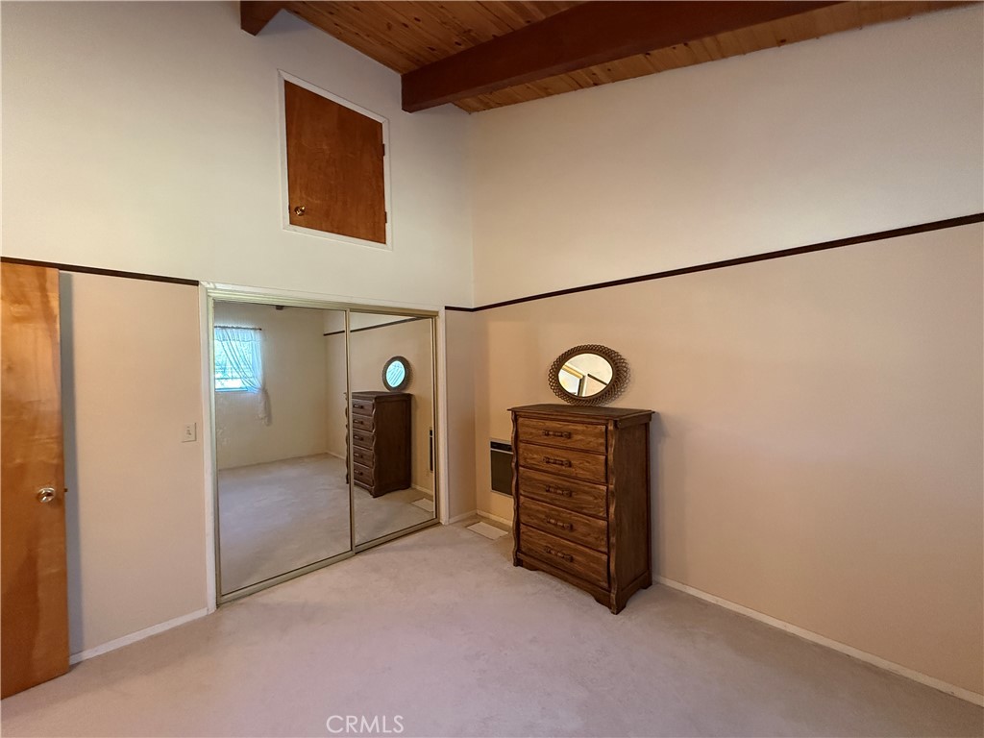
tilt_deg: -0.5
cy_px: 369
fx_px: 398
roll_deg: +1.0
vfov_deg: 85.7
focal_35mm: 14
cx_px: 492
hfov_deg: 102.1
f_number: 2.2
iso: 640
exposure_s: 1/60
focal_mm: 2.22
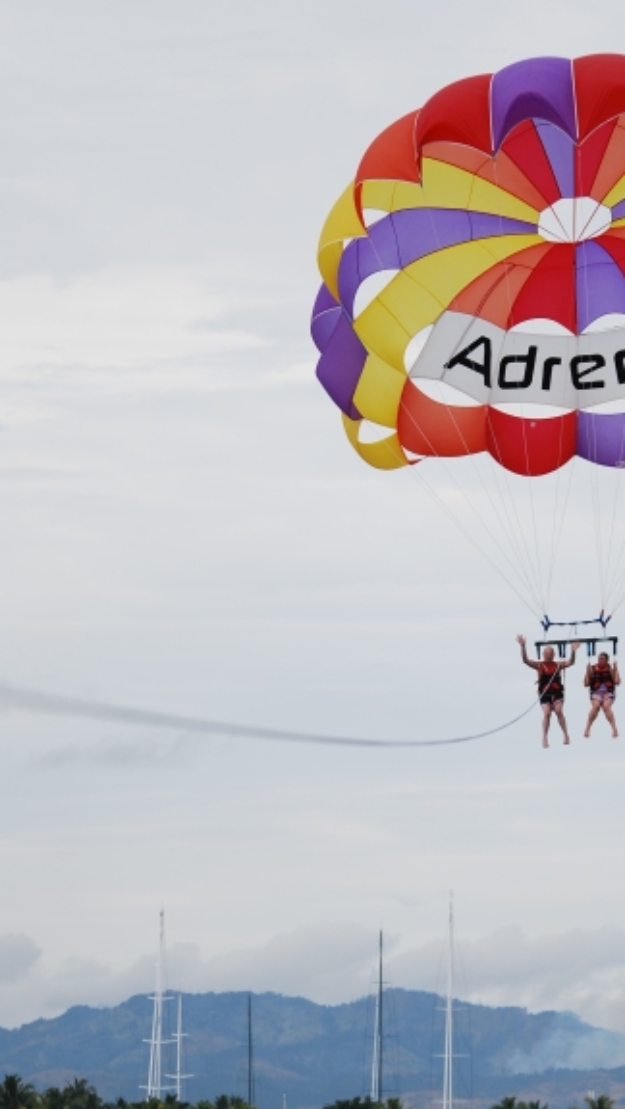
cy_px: 650
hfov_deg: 4.8
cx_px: 492
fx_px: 7474
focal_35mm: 254
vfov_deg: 8.5
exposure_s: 1/1000
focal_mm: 120
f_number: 4.5
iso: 140
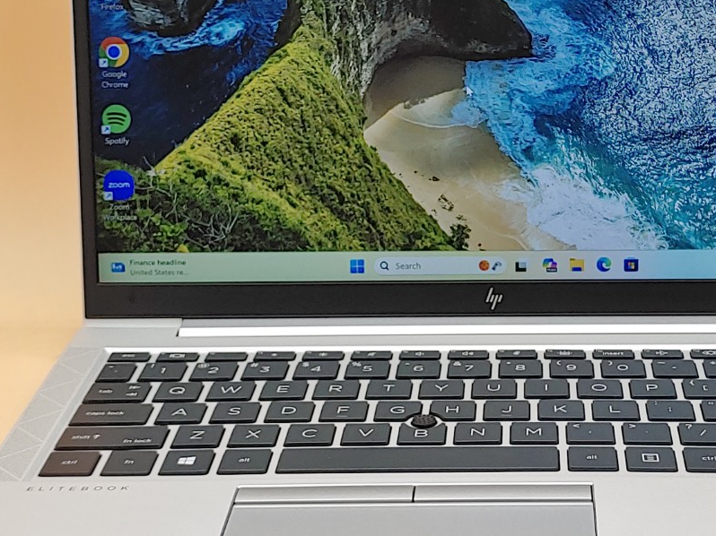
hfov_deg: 26.2
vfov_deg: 19.9
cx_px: 493
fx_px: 1530
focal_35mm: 74
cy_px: 233
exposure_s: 1/124
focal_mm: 4.36
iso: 50
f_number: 1.8
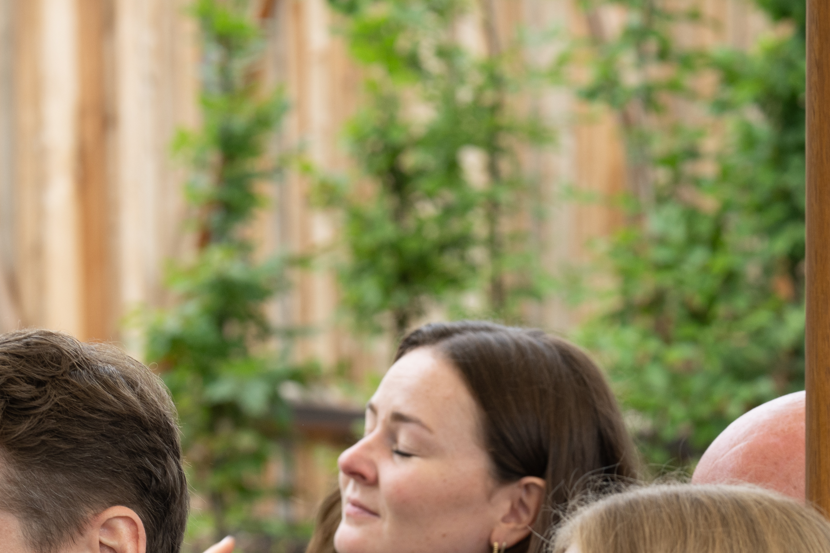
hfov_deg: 7.9
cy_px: 725
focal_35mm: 260
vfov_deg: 5.3
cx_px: 509
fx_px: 5994
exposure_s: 1/160
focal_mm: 85
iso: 160
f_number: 5
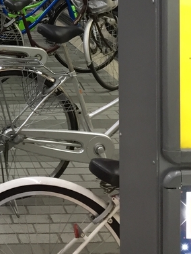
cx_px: -87
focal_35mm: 92
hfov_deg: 15.0
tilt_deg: -3.2
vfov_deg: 19.7
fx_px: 676
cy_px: -69
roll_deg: +1.2
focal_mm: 4.15
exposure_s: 1/30
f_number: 2.2
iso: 64
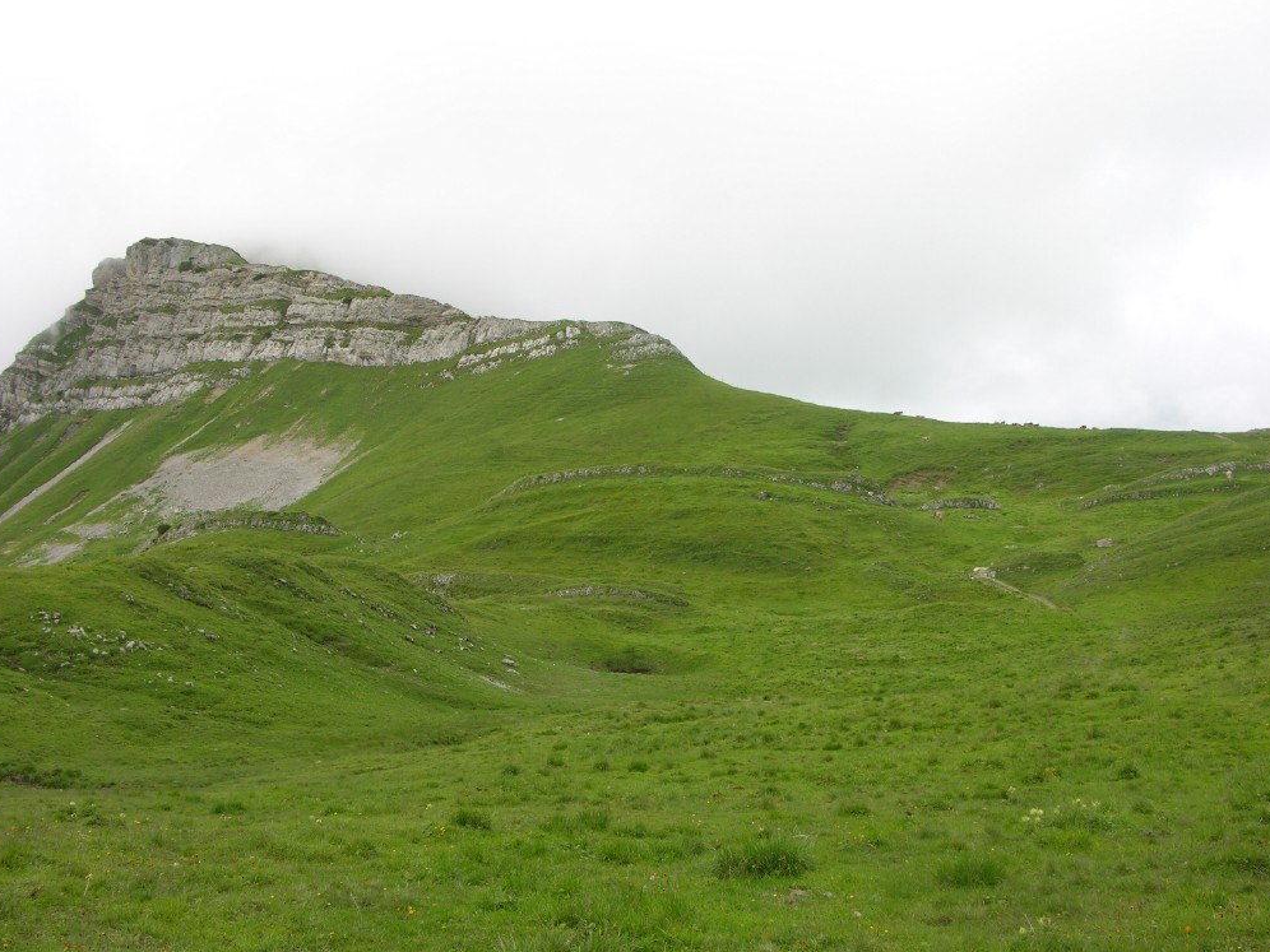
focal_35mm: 36
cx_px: 635
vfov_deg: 39.7
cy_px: 484
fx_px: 1321
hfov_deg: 51.4
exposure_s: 1/151
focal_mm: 8.9
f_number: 5
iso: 50
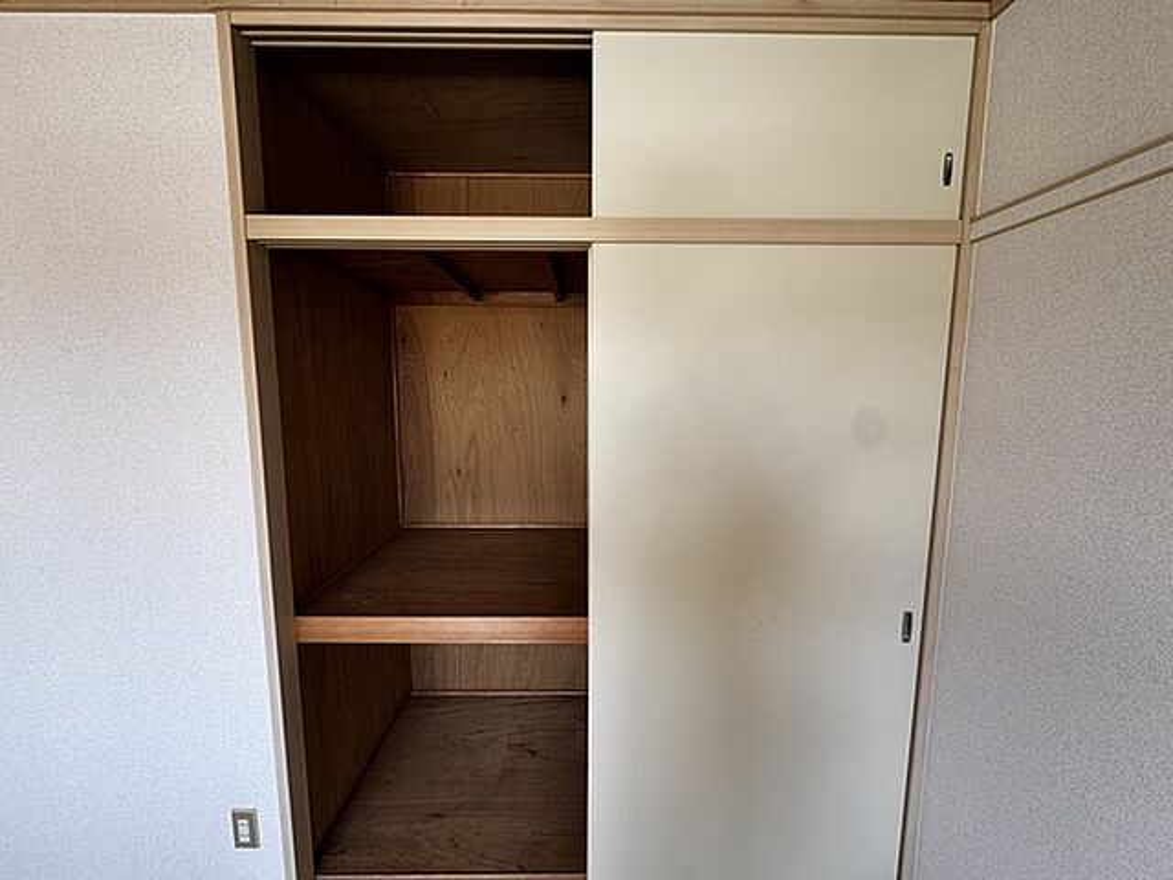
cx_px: 586
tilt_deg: -6.9
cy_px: 440
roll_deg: -0.2
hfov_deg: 102.1
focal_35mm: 14
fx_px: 474
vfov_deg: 85.7
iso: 125
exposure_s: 1/99
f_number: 2.2
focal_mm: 2.22
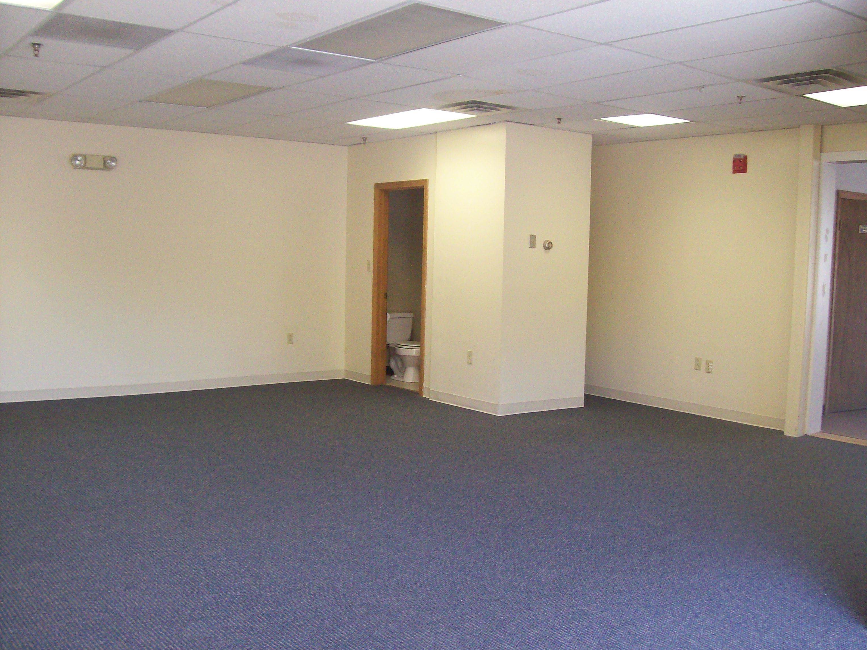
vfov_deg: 39.7
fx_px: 902
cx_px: 434
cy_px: 325
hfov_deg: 51.4
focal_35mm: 36
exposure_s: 1/64
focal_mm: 6
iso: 200
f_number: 2.7
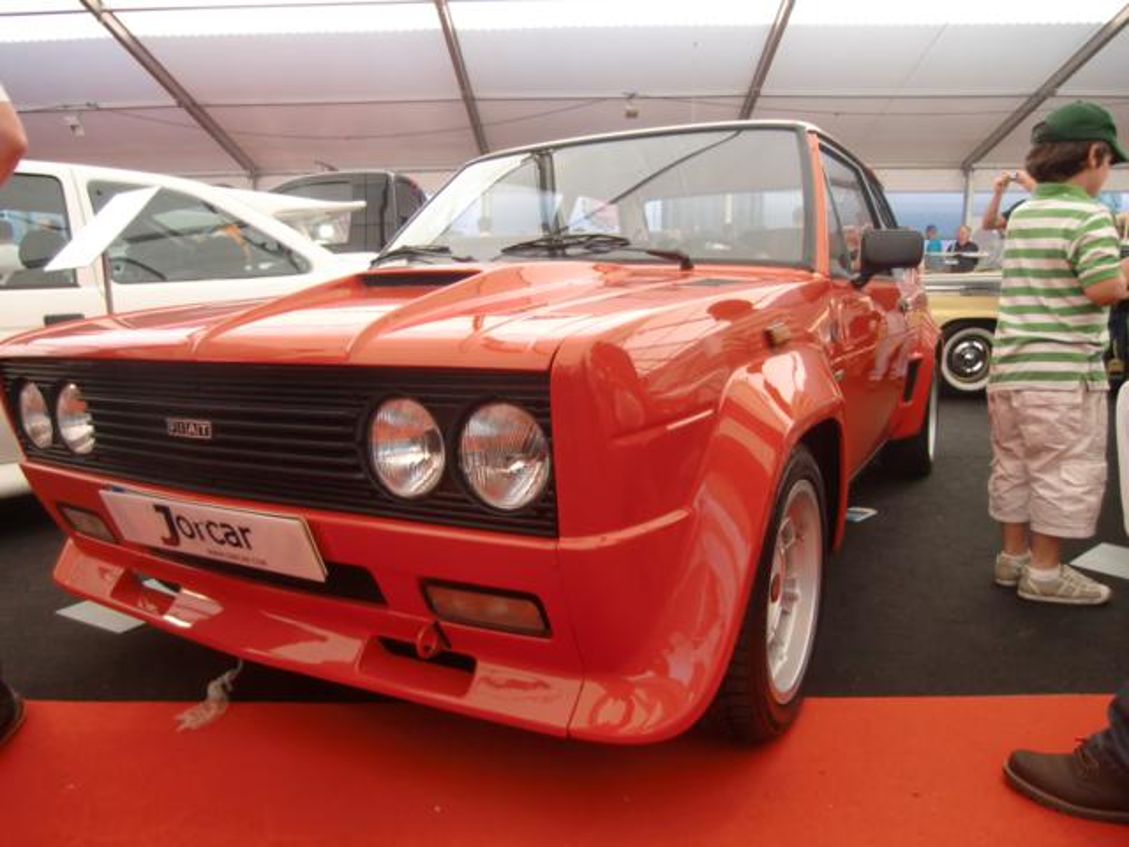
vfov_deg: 56.8
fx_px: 783
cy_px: 424
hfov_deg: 71.6
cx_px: 564
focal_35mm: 24
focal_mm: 4.3
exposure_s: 1/60
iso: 125
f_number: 3.2
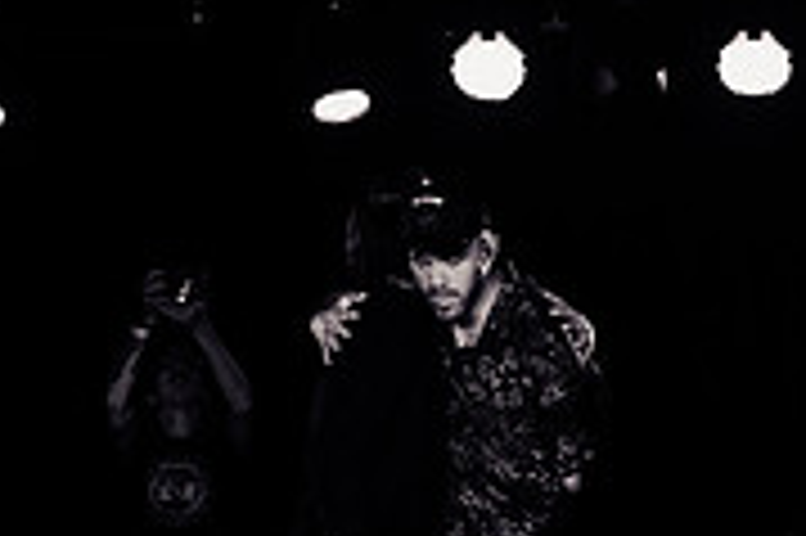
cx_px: 313
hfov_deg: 6.3
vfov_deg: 4.2
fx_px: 7314
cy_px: 534
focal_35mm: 327
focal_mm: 83
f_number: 3.5
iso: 640
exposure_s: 1/250
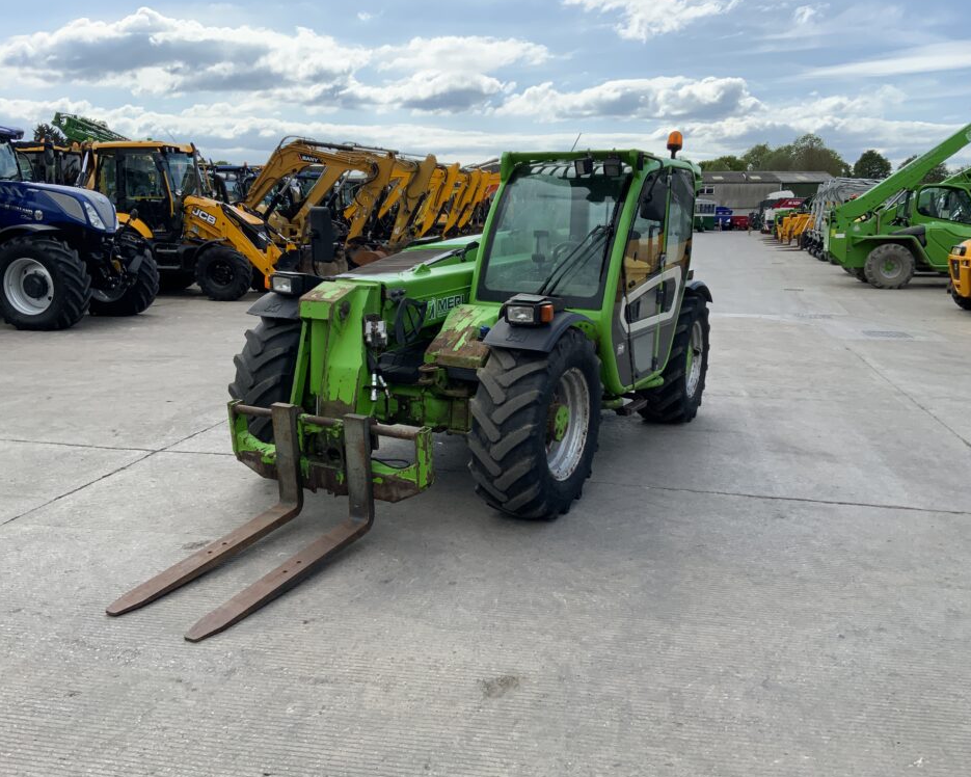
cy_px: 384
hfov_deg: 57.2
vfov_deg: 47.1
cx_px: 481
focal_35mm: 31
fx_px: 891
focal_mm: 3
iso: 16
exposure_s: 1/1577
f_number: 1.8
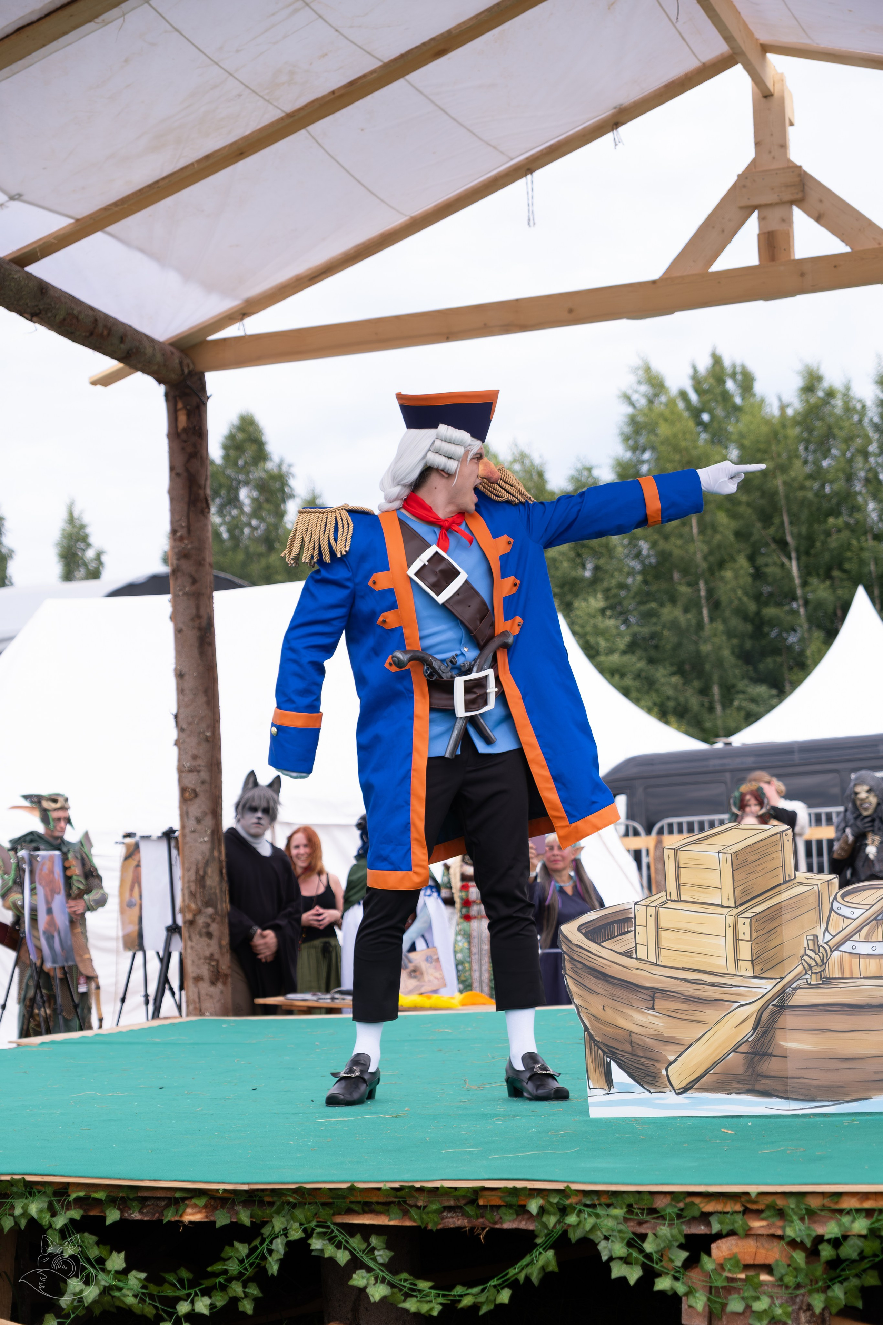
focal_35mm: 66
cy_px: 662
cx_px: 442
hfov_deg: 20.6
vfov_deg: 30.5
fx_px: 2428
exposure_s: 1/1000
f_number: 2.8
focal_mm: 44.1
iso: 160
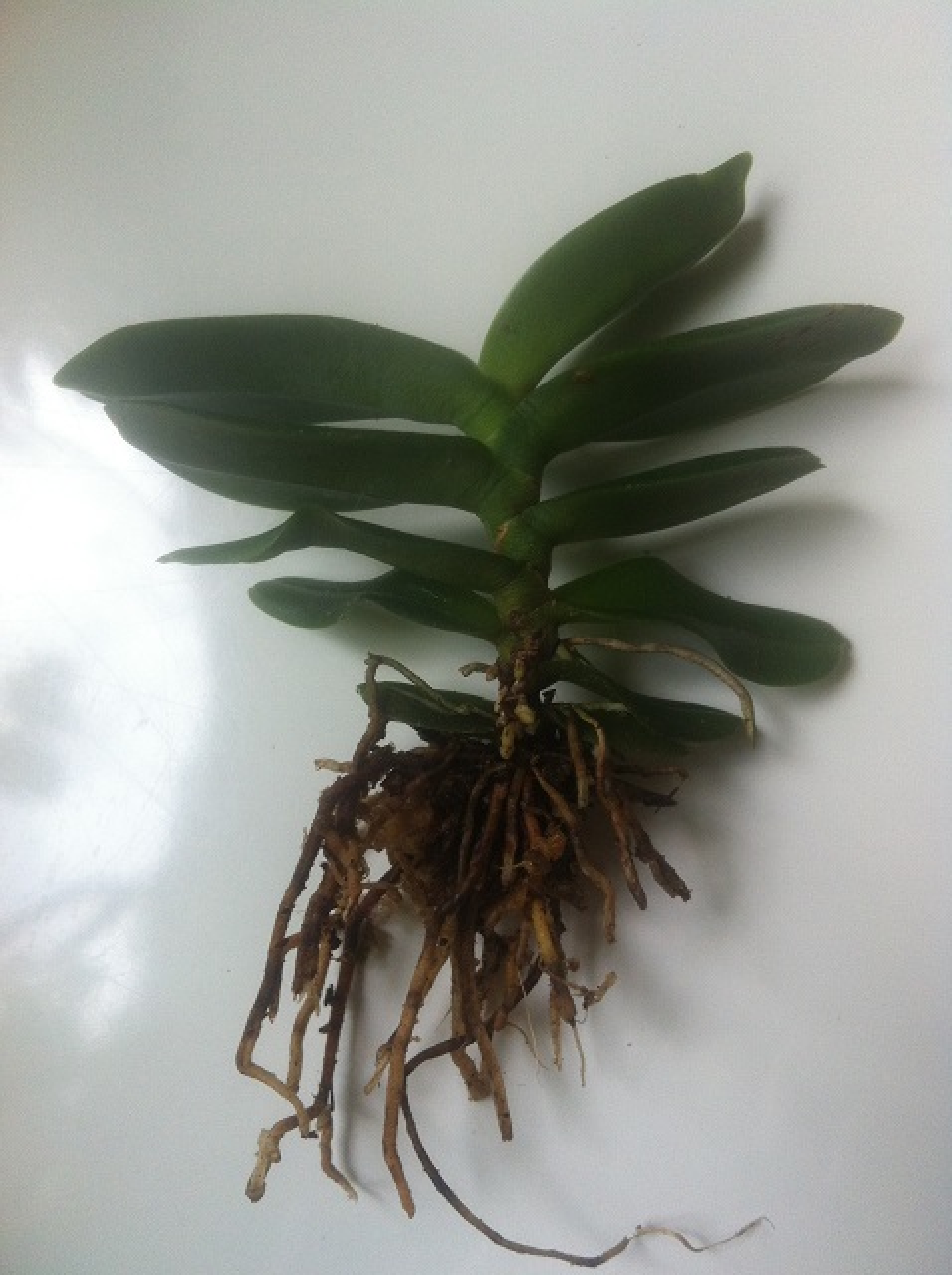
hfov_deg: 40.6
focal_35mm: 35
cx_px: 476
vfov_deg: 52.7
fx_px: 1287
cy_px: 638
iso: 100
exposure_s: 1/120
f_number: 2.8
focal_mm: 3.85
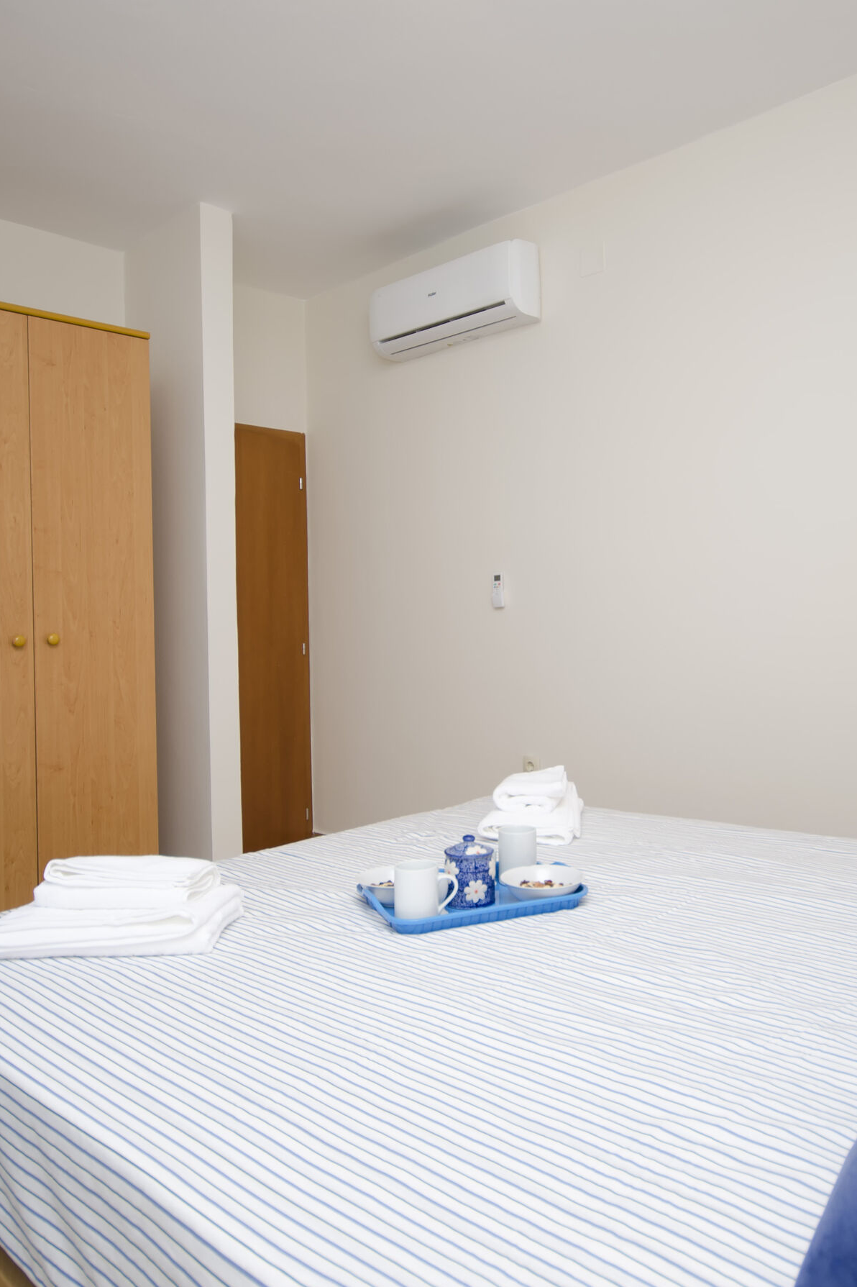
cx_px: 493
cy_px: 632
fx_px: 921
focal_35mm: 26
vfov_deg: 69.9
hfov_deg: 49.7
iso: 100
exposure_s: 1/60
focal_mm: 11
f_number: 5
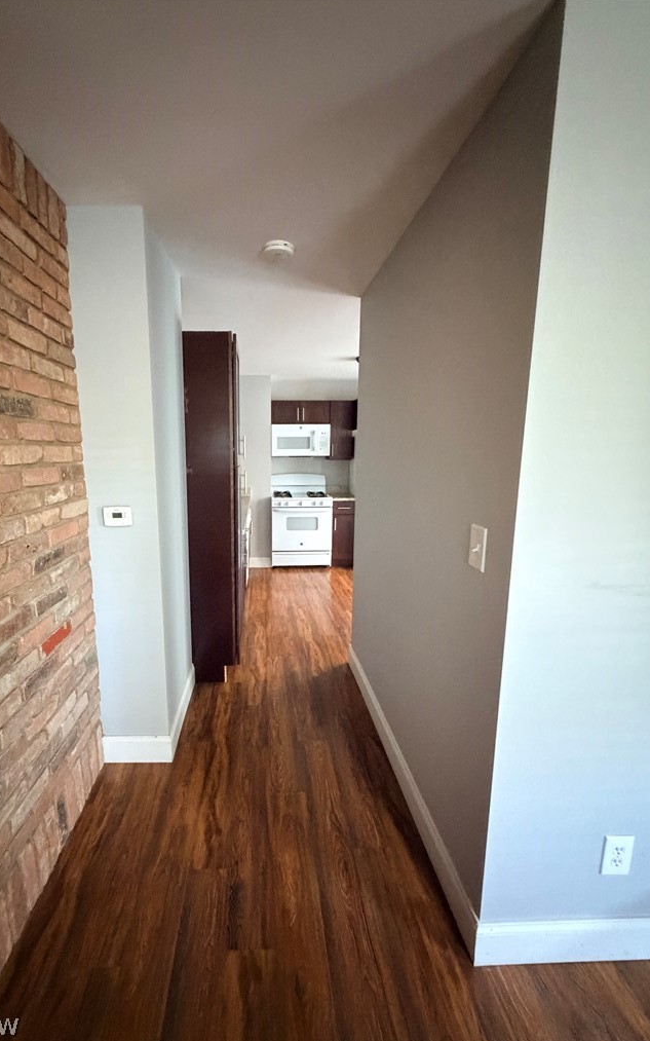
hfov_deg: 74.2
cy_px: 522
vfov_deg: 101.5
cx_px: 272
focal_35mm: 15
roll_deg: +0.5
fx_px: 425
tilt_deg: -7.7
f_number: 2.2
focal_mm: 2.22
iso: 1250
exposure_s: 1/46
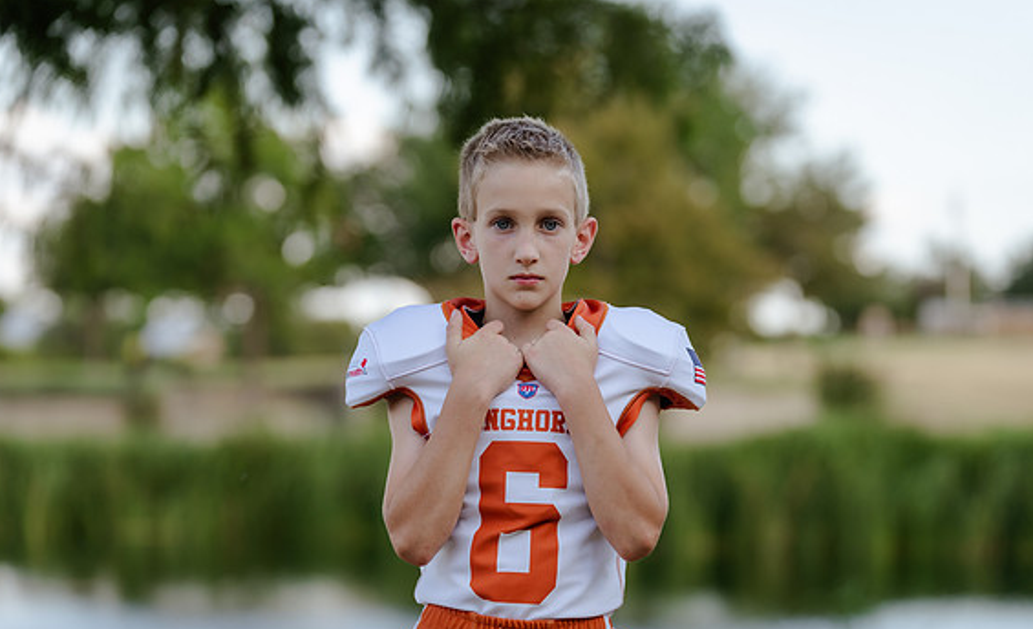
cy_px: 363
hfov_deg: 15.8
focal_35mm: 133
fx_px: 3717
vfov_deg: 9.7
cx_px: 505
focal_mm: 119
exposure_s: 1/320
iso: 125
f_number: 3.2
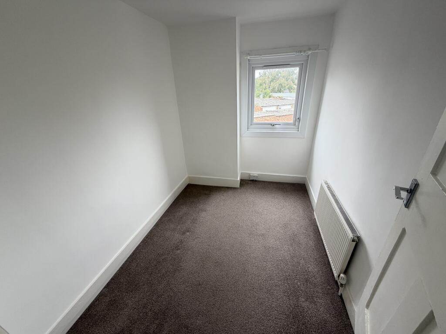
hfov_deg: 102.1
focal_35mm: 14
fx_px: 180
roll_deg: +3.2
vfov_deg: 85.7
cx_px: 223
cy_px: 167
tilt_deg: -25.1
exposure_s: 1/121
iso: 100
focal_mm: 2.22
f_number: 2.2
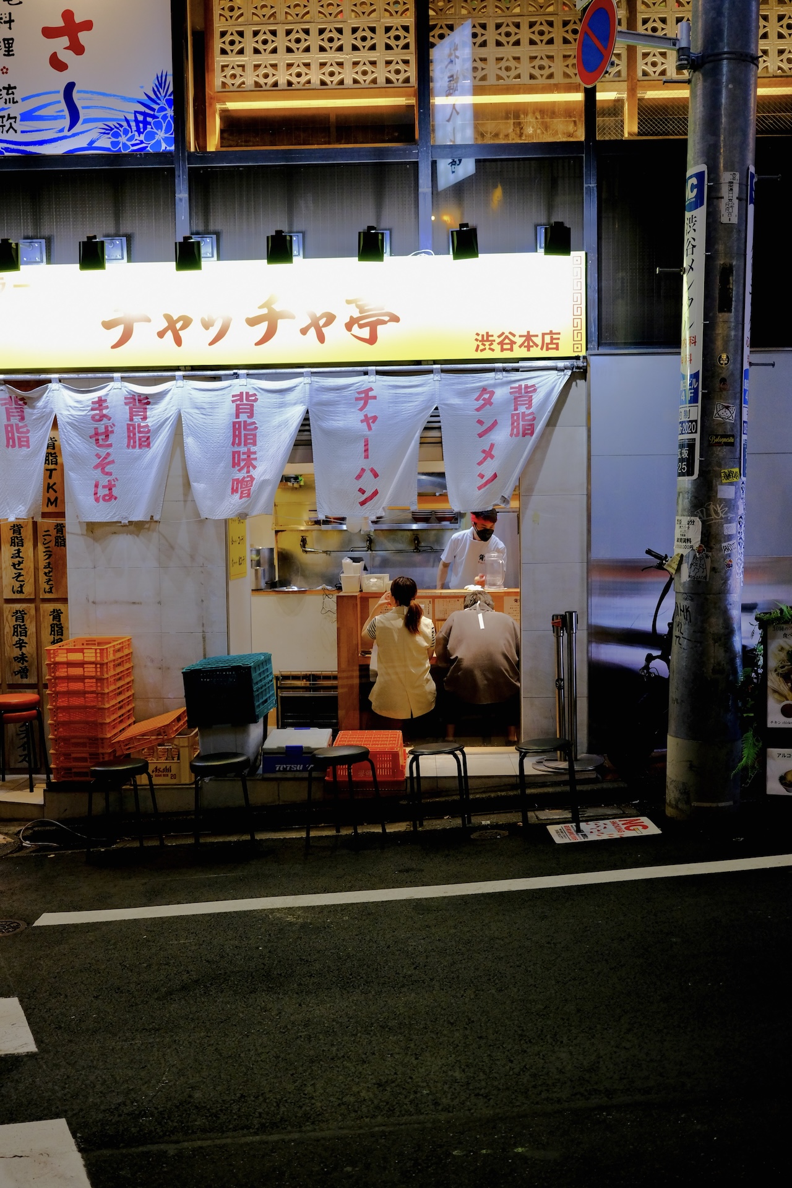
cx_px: 396
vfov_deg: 54.4
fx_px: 1155
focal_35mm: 35
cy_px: 594
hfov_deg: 37.9
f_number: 2.8
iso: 800
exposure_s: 1/60
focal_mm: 23
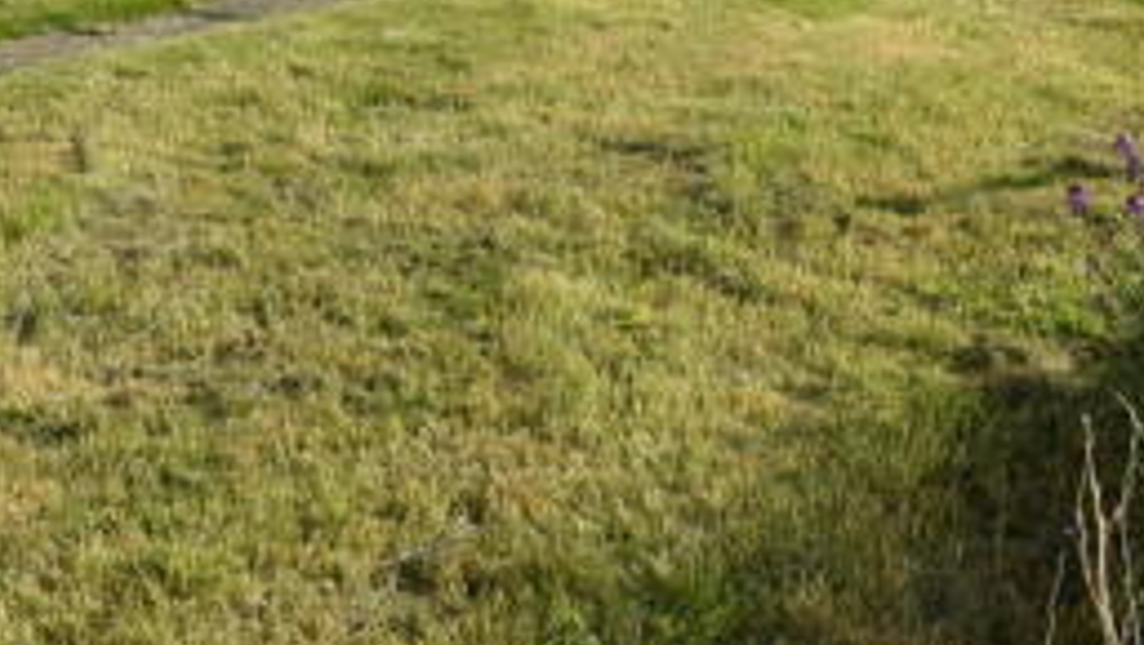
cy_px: -24
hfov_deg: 29.1
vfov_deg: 16.4
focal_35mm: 72
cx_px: 367
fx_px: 2186
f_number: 8
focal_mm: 18
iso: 250
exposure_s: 1/500
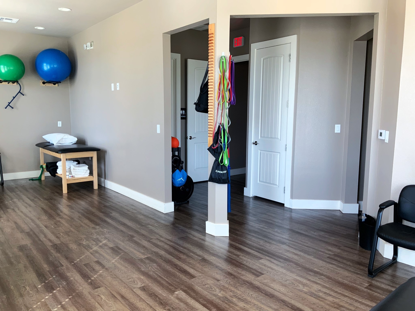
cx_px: 208
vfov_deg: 48.2
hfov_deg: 61.7
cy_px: 156
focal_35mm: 29
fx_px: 348
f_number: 1.8
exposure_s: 1/120
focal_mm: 3
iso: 50
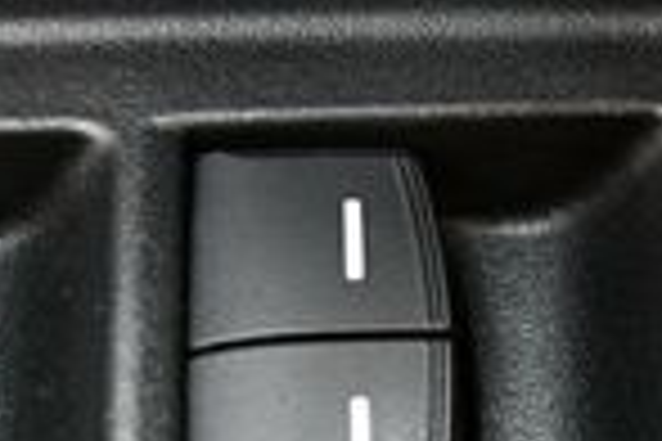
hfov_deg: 15.2
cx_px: 734
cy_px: 333
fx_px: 2409
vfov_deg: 10.4
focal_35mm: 131
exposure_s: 1/60
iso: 4500
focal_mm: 20
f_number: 3.8
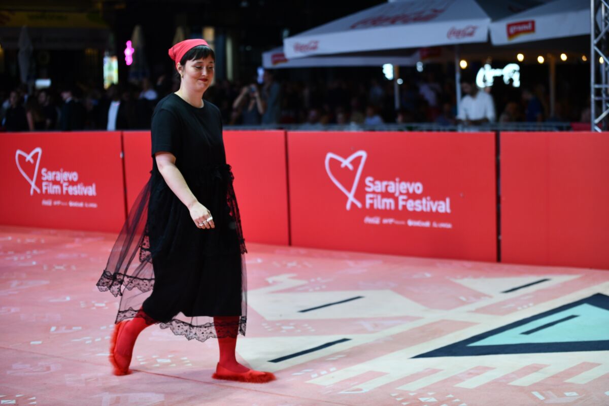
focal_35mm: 70
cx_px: 304
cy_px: 203
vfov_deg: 19.5
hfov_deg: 28.8
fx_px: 1184
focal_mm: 70
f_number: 2.8
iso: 640
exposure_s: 1/400
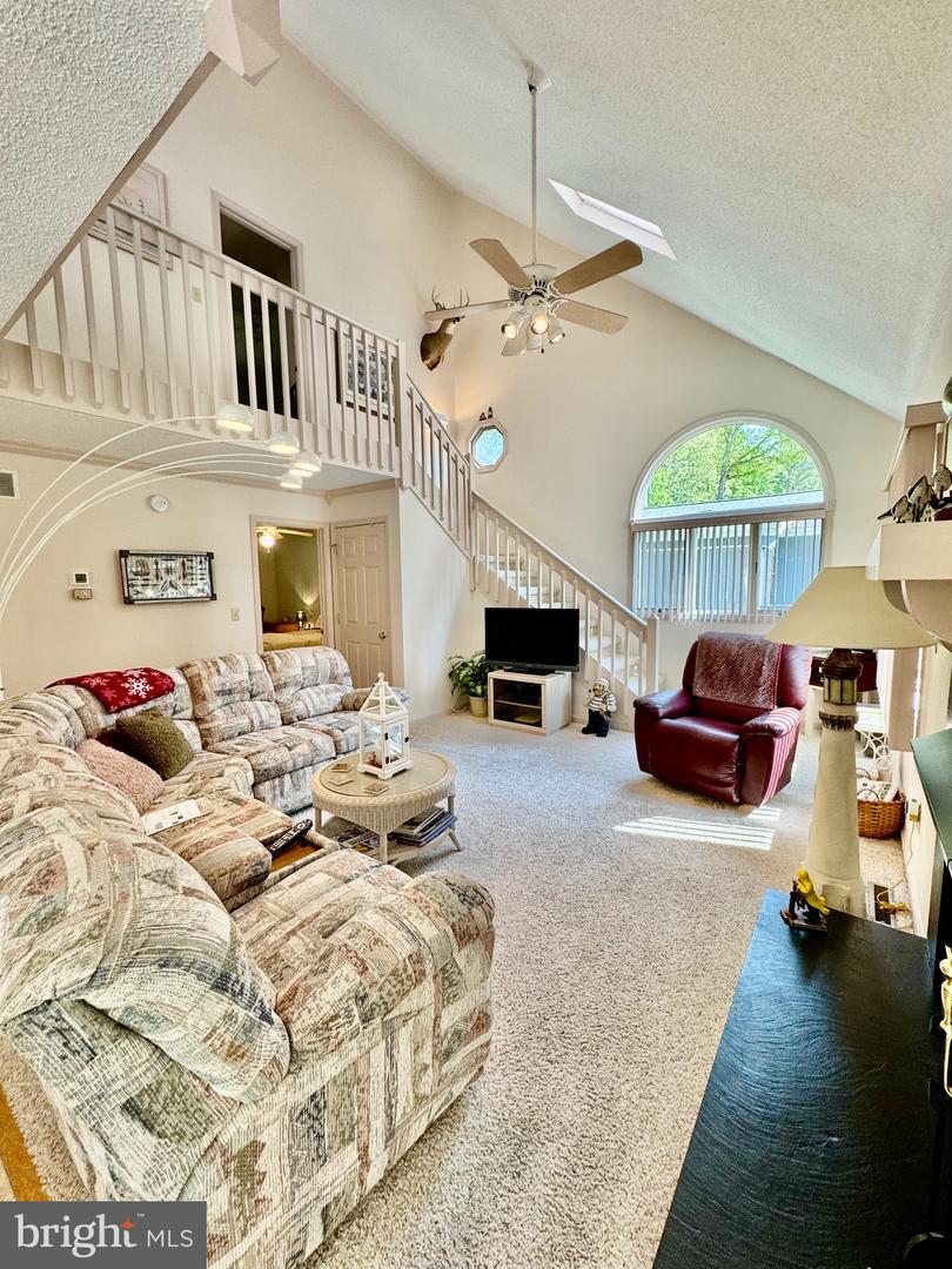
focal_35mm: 14
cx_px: 476
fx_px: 513
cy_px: 634
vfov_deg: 102.1
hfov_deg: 85.7
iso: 160
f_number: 2.2
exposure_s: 1/120
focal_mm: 2.22
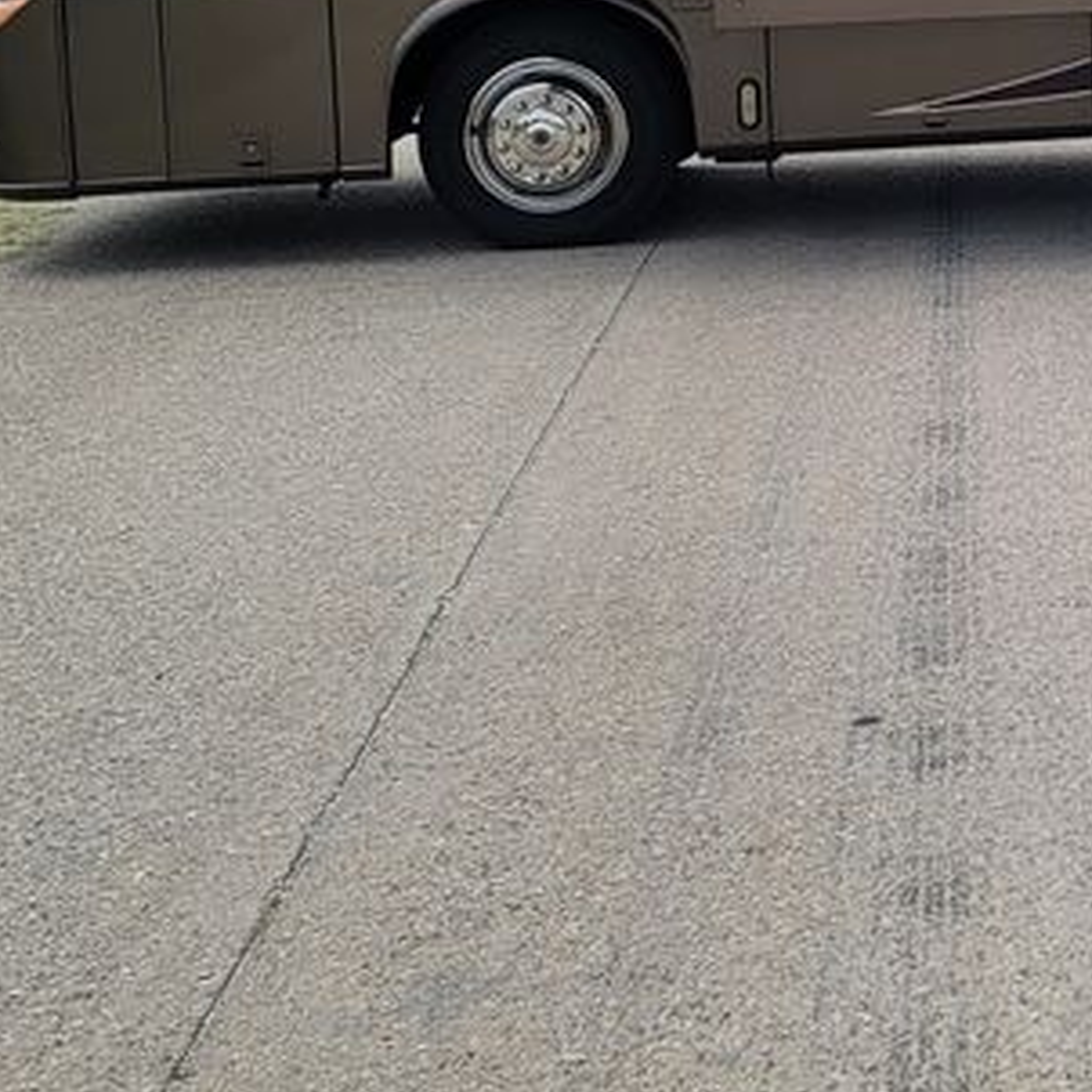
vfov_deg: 22.4
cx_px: 1298
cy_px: -166
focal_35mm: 72
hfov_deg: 22.2
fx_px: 2570
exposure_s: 1/1090
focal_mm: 6.7
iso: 16
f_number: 1.8
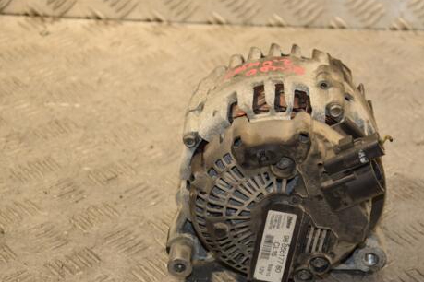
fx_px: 1201
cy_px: 171
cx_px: 276
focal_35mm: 102
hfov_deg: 20.0
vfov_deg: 13.4
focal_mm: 52
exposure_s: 1/200
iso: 800
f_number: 5.6
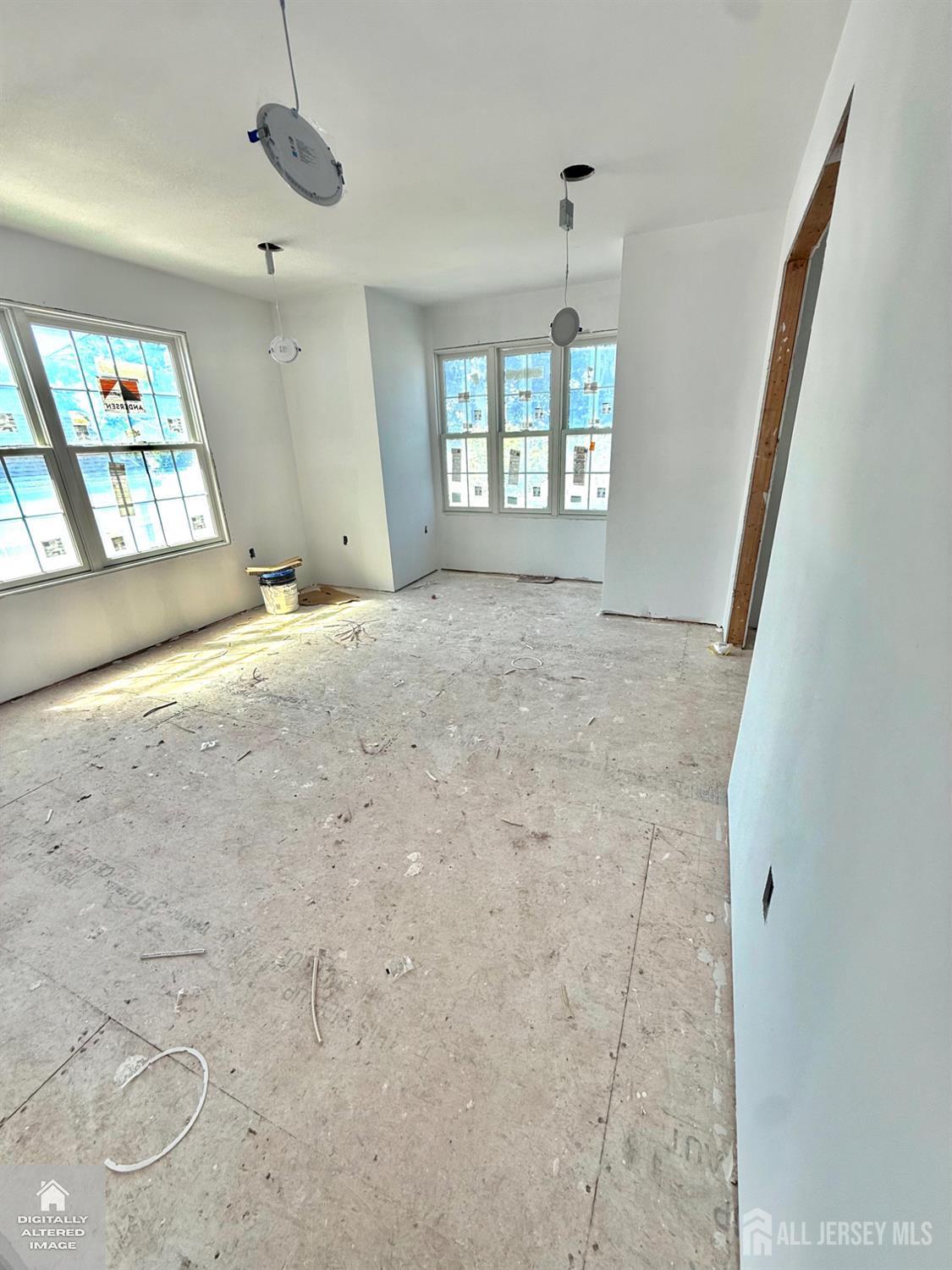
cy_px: 635
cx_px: 476
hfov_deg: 85.7
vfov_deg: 102.1
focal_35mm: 14
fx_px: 513
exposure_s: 1/232
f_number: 2.2
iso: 50
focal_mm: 2.22
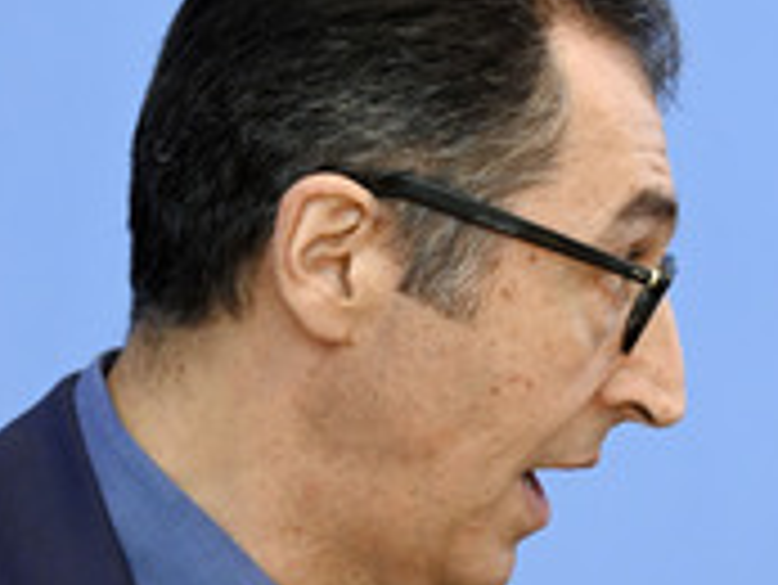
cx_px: 924
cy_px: 446
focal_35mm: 276
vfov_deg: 5.4
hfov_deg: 7.1
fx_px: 6207
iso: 2000
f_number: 4
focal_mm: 110
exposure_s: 1/1000
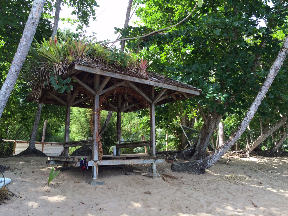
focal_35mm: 29
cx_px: 144
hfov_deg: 61.7
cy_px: 108
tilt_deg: +9.9
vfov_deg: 48.2
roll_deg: -0.5
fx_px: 241
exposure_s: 1/348
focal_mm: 4.15
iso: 32
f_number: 2.2
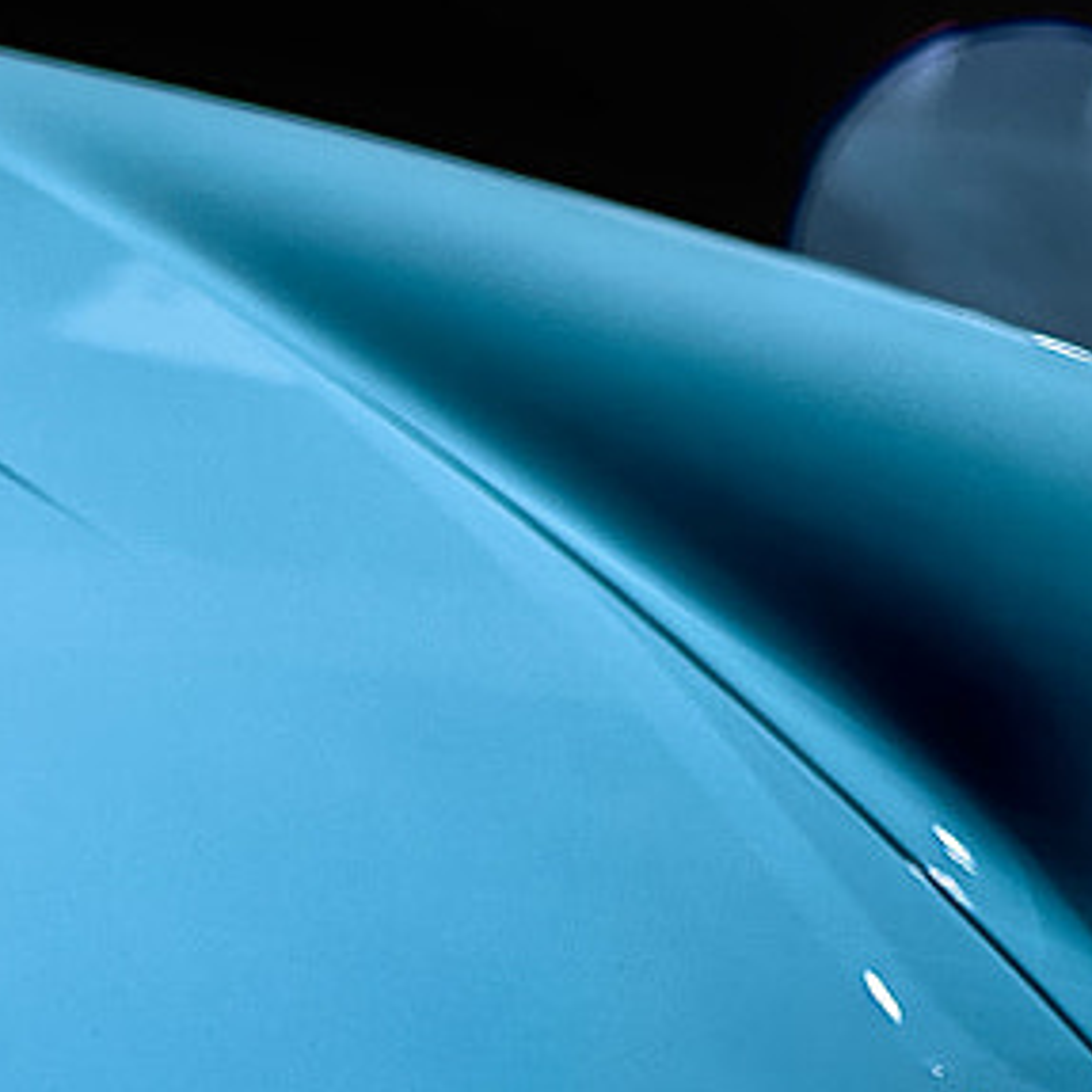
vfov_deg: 10.5
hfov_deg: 9.8
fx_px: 5925
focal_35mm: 166
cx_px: -1111
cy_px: 913
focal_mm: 35
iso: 160
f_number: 1.4
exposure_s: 1/40
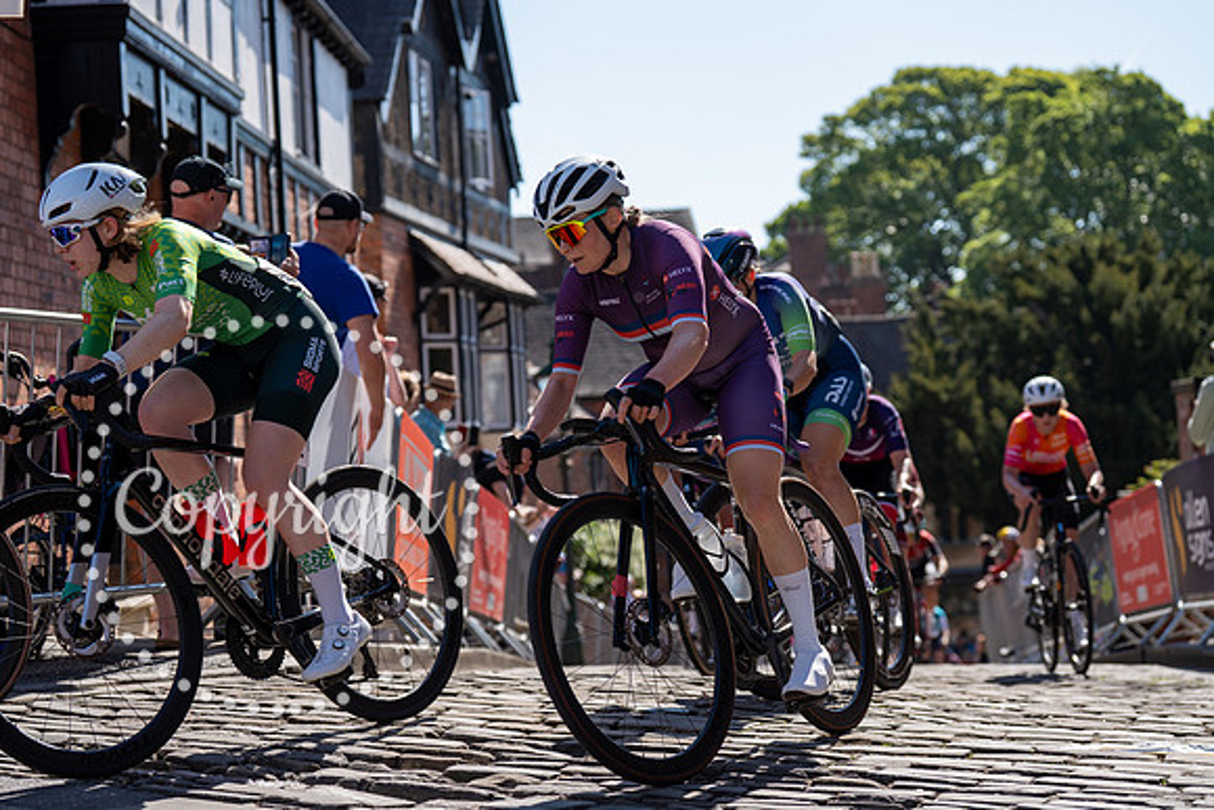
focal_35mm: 70
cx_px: 607
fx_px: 2361
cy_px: 405
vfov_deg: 19.5
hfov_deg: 28.8
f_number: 3.5
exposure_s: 1/1000
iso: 100
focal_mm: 70
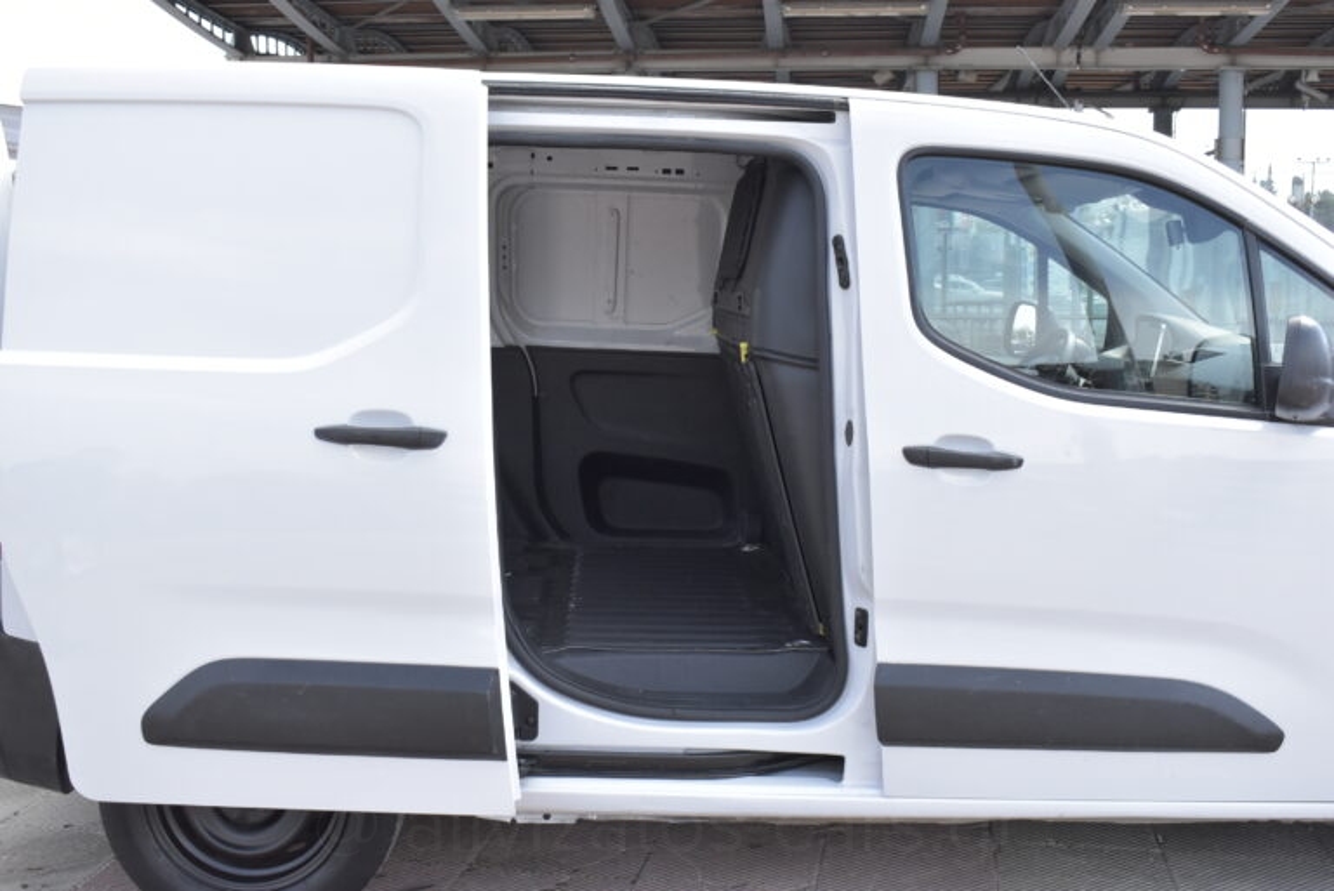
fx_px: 1502
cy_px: 446
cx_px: 667
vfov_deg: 33.1
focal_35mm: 40
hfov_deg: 47.9
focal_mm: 27
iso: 1600
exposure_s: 1/1250
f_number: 5.6
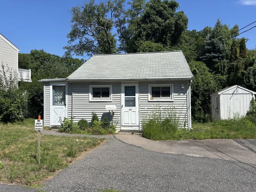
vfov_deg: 53.1
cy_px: 96
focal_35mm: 26
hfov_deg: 67.3
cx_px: 128
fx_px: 192
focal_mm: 5.96
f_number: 1.6
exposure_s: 1/3788
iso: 50
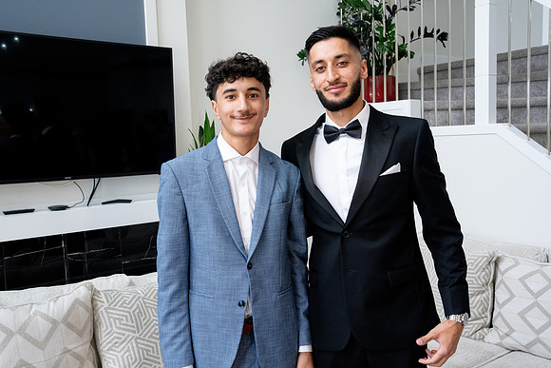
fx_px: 520
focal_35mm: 34
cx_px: 276
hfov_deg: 55.8
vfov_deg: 38.9
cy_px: 184
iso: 6400
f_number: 9
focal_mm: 34
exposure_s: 1/160
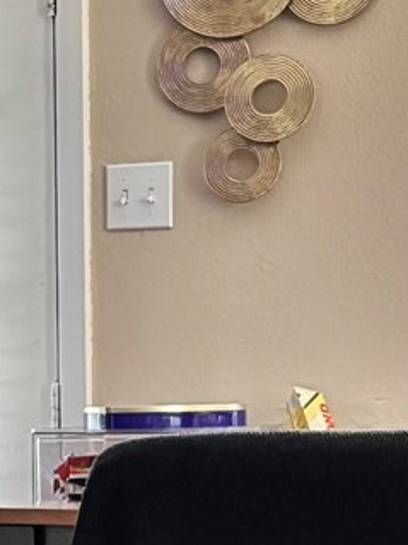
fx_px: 2626
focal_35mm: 167
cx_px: -702
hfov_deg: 7.9
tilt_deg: -0.4
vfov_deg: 11.8
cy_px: 403
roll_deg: +0.2
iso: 640
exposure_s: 1/40
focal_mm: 5.96
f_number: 1.6
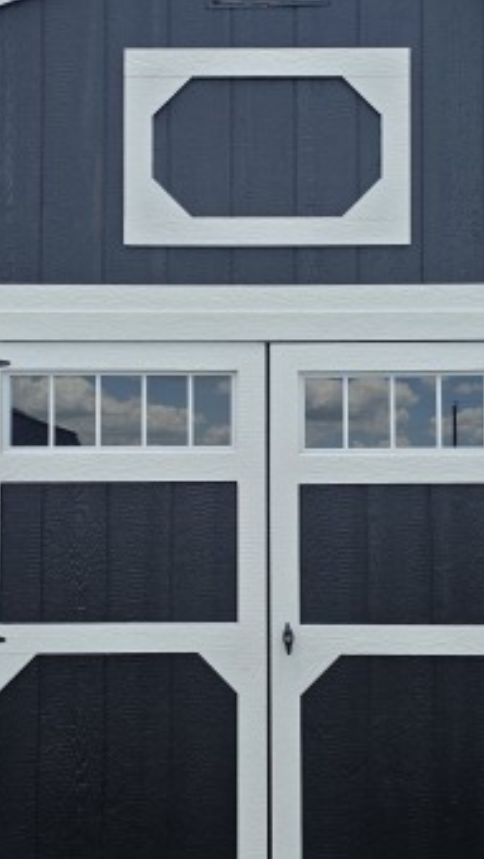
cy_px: 441
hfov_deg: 25.5
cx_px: 247
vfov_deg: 43.7
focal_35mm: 47
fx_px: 1072
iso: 80
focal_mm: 6.3
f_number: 1.7
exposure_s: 1/3550
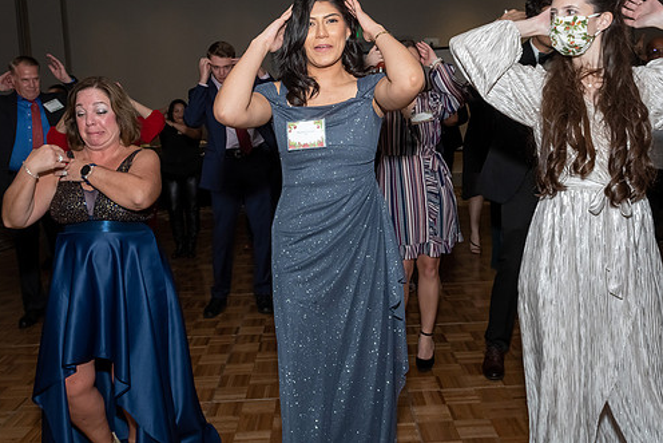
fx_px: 626
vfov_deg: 38.7
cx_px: 330
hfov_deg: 55.8
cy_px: 166
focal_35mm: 34
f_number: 6.3
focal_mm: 17
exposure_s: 1/250
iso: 500
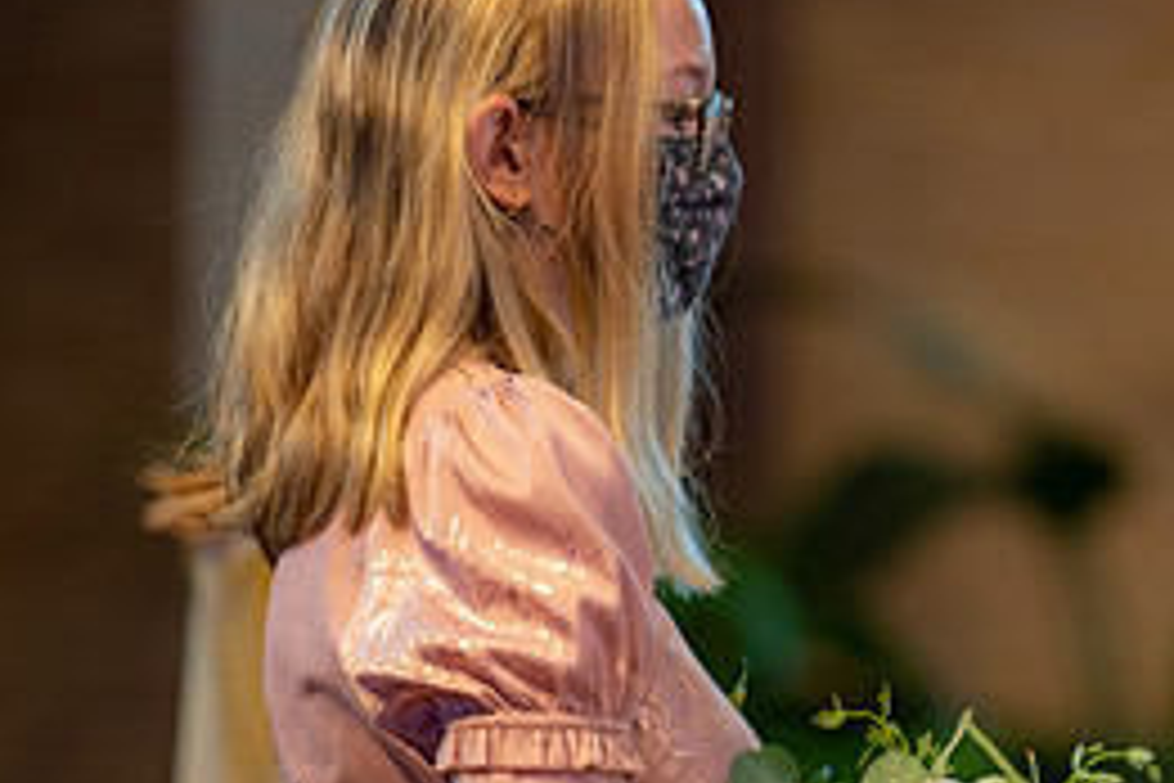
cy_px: 698
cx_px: 1044
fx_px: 13043
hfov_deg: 5.1
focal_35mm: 400
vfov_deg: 3.4
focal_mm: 180
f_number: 2.8
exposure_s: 1/80
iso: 1250
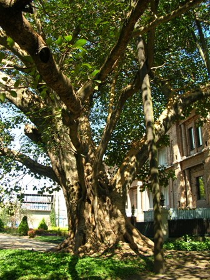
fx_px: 283
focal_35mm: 35
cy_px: 140
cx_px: 105
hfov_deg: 40.7
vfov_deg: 52.6
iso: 50
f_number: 2.8
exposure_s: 1/175
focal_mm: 5.8
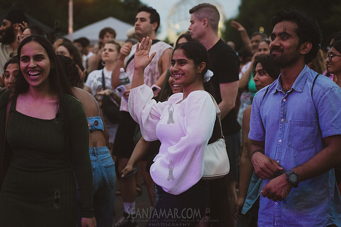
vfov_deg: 15.9
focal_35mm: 86
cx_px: 170
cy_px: 114
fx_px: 815
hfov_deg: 23.6
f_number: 4
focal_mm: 86
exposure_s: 1/400
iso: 5000
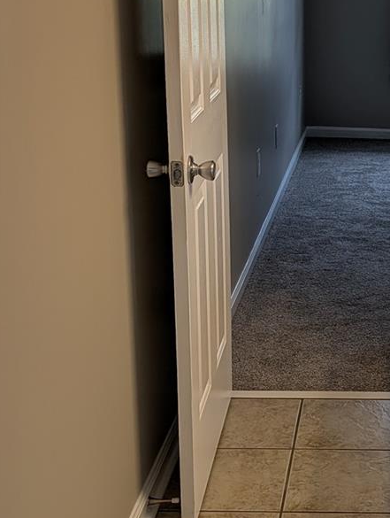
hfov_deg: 22.0
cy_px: 230
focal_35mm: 63
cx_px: 435
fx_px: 943
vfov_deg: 30.6
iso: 14
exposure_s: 1/258
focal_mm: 6.9
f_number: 1.68
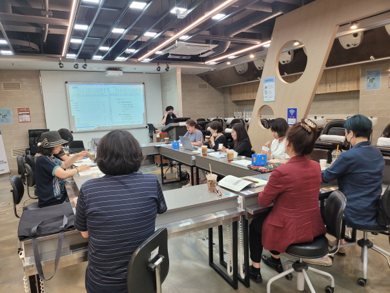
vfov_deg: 53.1
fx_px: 293
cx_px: 195
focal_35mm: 26
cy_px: 146
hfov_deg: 67.3
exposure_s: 1/120
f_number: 1.8
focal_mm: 5
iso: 160
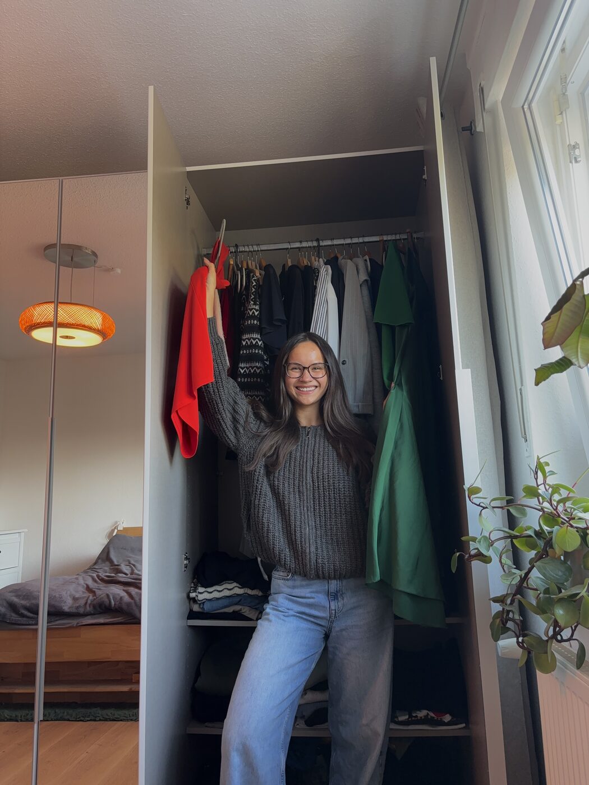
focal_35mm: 26
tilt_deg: +10.4
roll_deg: +1.0
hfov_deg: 53.1
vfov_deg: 67.3
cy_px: 392
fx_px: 590
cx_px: 294
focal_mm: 5.96
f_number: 1.6
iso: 125
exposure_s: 1/50
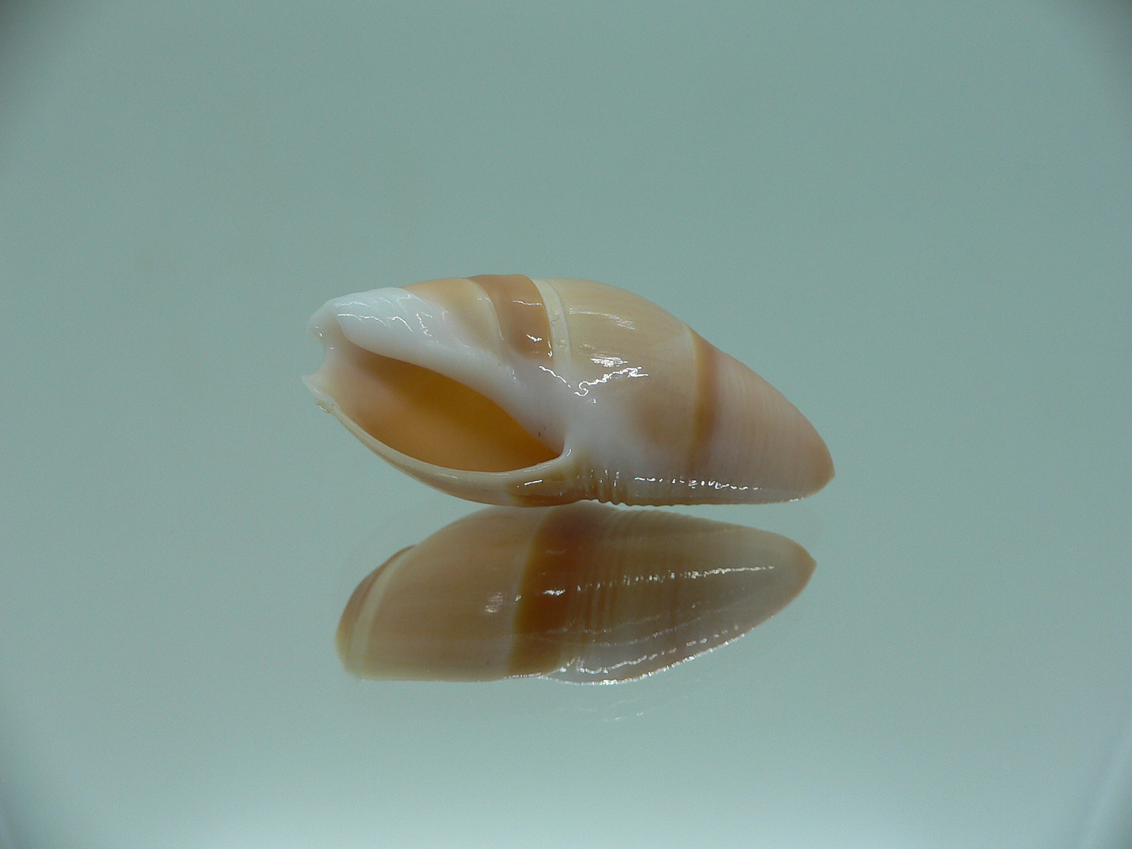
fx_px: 1145
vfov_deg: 40.7
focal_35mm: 35
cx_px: 566
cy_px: 424
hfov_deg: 52.6
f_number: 2.8
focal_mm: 4.6
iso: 80
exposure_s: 1/60
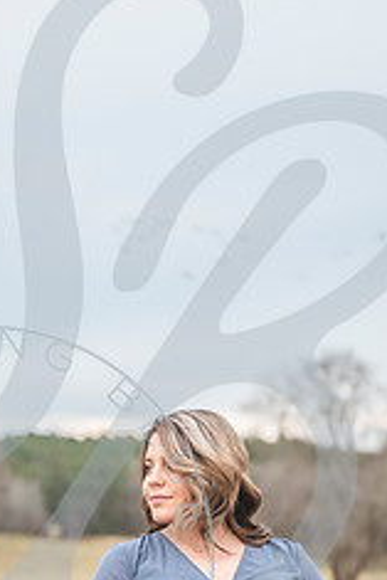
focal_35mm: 134
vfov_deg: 15.3
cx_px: 96
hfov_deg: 10.2
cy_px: 368
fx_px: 2157
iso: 320
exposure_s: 1/250
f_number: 2.8
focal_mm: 70
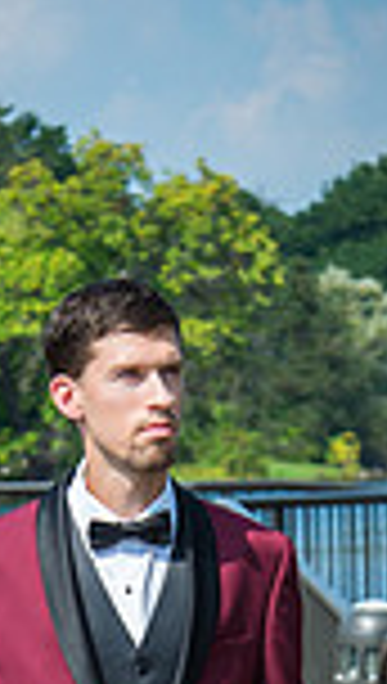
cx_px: 61
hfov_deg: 3.6
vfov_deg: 6.3
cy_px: 900
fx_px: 6175
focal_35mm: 340
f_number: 9.5
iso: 100
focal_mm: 110
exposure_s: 1/180
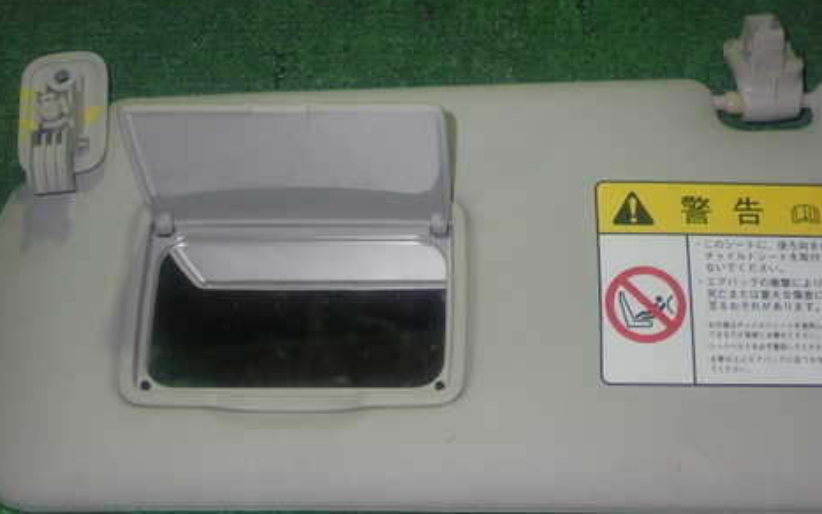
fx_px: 1434
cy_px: 248
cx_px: 463
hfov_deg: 32.0
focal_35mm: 64
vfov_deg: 20.3
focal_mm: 8.4
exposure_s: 1/50
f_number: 3.1
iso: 200
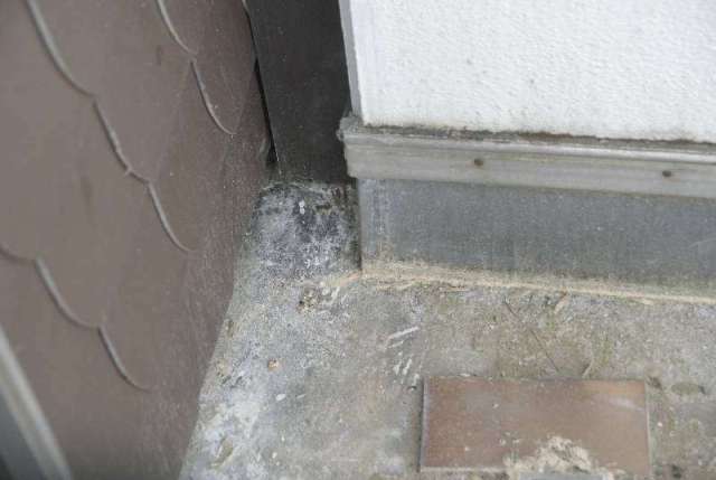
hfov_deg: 26.9
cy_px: 240
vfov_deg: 18.2
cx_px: 358
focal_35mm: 75
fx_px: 1494
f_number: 3.5
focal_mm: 50
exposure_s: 1/160
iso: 400
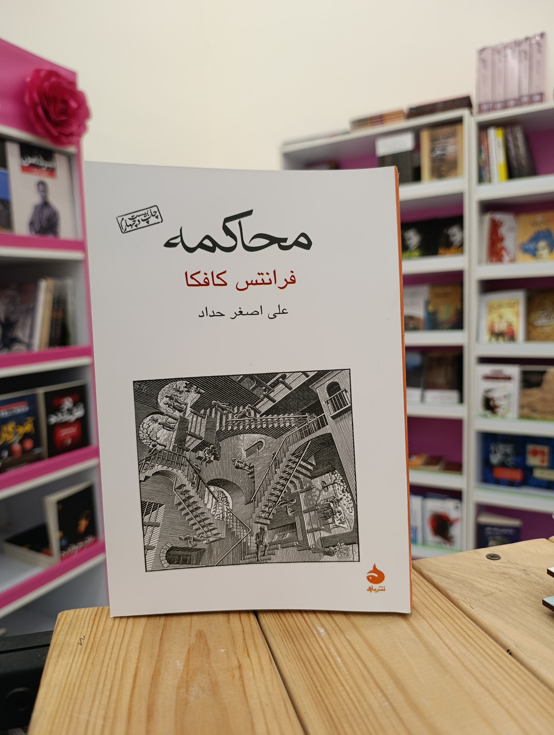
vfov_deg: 73.8
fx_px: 490
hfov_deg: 59.0
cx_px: 277
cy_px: 368
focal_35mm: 23
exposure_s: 1/100
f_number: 1.65
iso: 636
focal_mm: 6.11
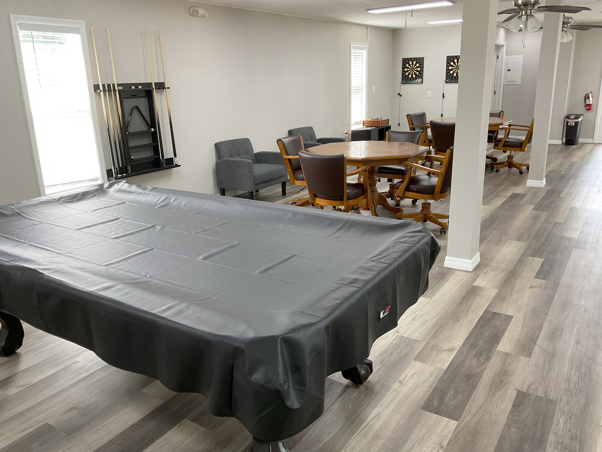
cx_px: 301
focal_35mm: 29
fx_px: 504
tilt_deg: -16.6
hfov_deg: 61.7
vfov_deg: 48.2
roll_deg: +1.1
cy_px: 226
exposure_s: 1/60
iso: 50
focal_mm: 3
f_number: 1.8
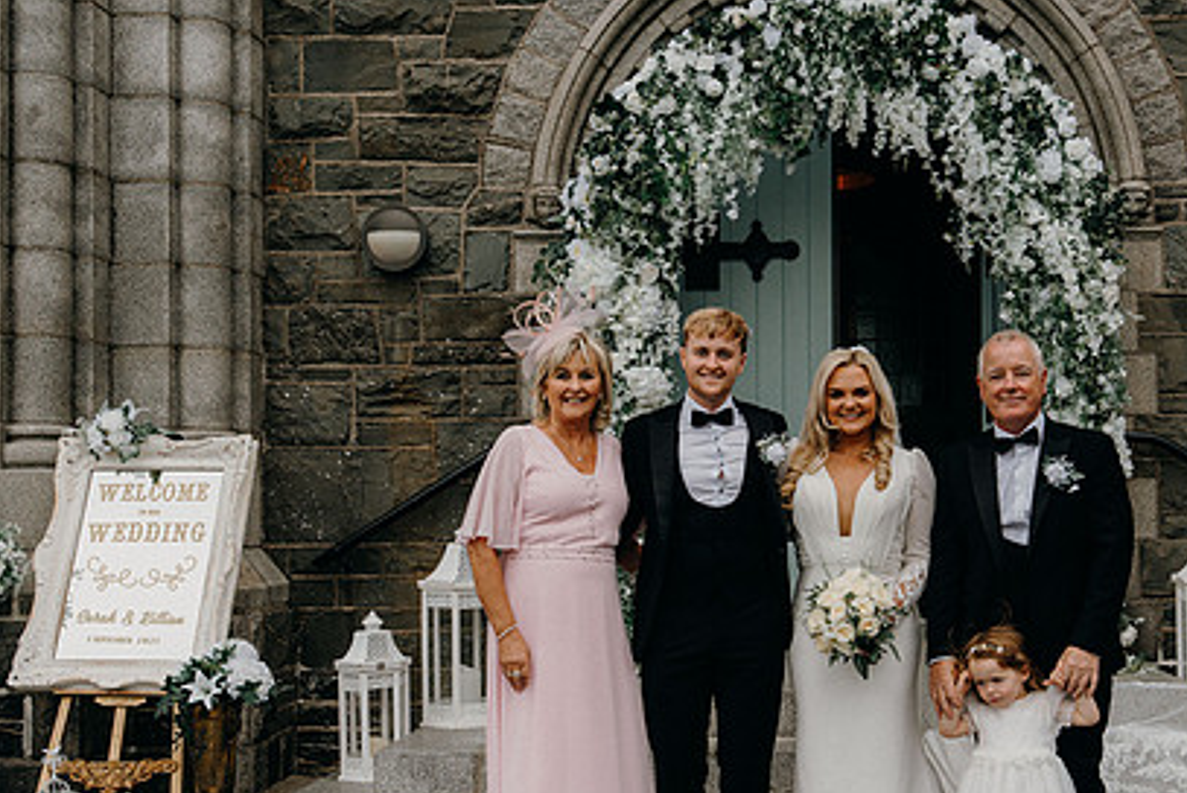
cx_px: 787
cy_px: 506
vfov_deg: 28.6
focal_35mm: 47
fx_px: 1551
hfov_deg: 41.4
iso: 320
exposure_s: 1/200
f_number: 7.1
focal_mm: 33
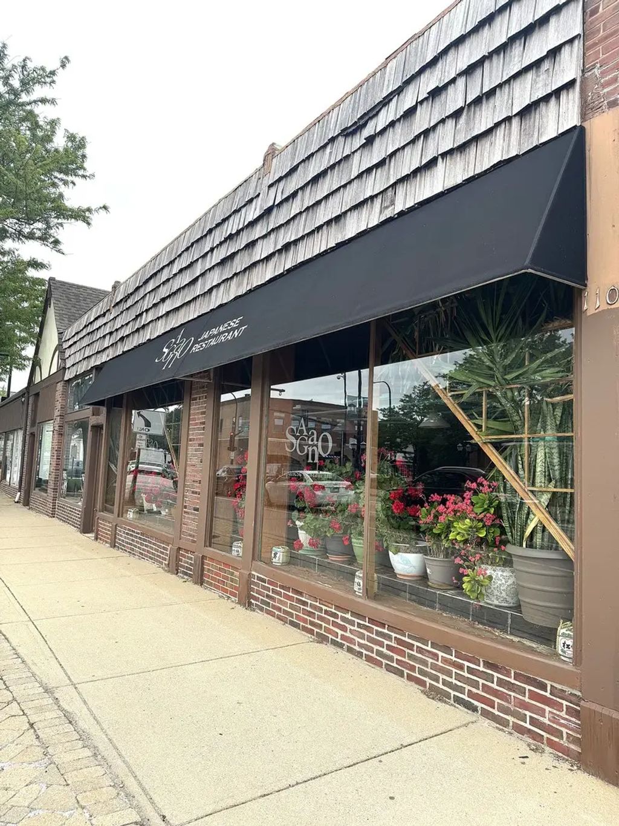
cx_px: 310
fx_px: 572
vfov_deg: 71.6
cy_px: 413
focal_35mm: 24
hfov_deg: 56.8
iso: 80
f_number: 1.78
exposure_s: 1/1094
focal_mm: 6.76
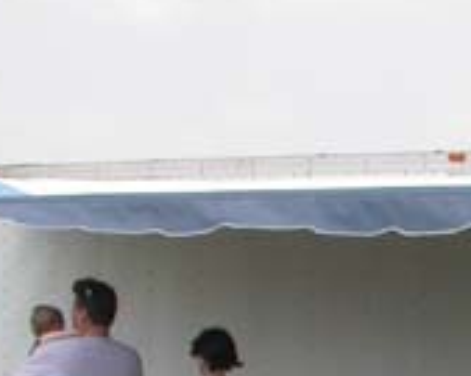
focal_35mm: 176
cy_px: 727
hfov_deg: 10.4
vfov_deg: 8.4
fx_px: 2452
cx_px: 805
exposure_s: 1/271
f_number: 6.7
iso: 100
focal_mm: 7.85
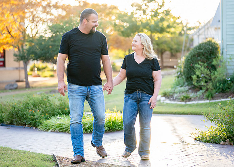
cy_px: 80
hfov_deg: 27.1
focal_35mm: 73
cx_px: 126
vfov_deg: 19.5
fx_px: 486
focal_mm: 50
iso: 320
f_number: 1.2
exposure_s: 1/1600
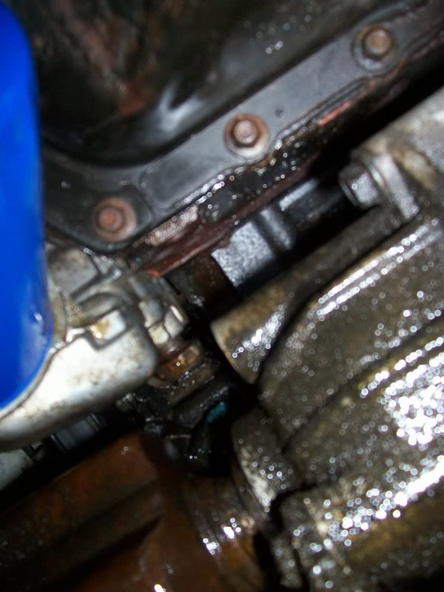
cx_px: 222
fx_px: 581
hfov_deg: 41.8
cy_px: 296
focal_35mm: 34
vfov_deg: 54.0
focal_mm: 5.6
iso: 140
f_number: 2.7
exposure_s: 1/112
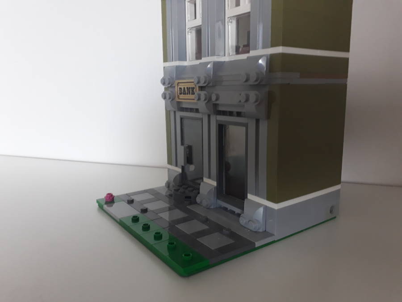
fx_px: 314
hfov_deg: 65.3
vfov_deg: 51.4
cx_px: 201
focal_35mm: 27
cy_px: 151
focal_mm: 3.6
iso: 200
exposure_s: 1/20
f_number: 1.9
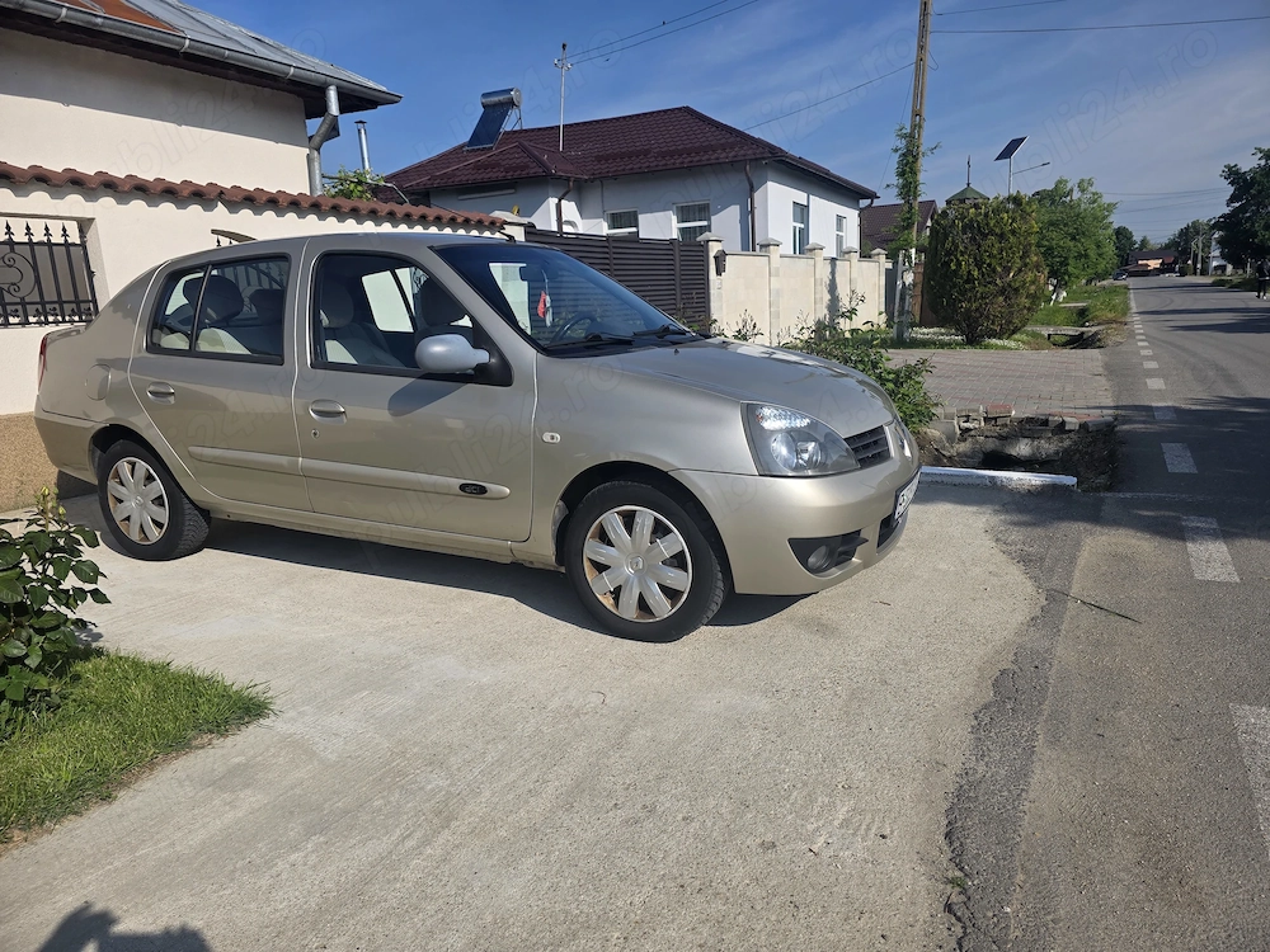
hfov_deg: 73.9
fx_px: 844
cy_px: 476
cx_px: 635
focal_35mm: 23
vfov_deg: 58.9
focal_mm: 6.3
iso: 80
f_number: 1.7
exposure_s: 1/7944
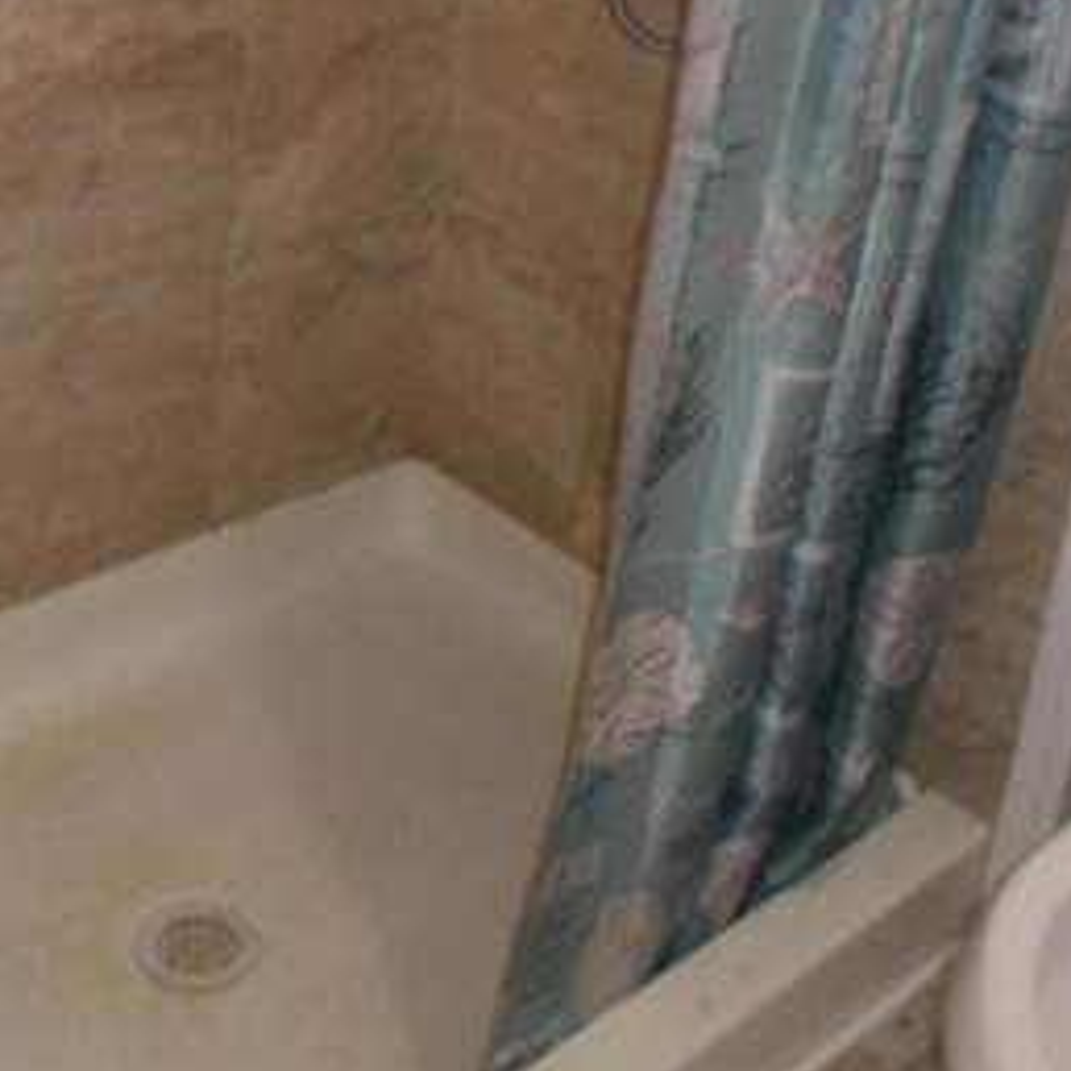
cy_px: 17
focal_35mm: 57
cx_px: 428
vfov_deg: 28.3
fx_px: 1995
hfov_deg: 30.0
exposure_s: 1/25
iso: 200
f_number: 3.2
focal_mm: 4.6
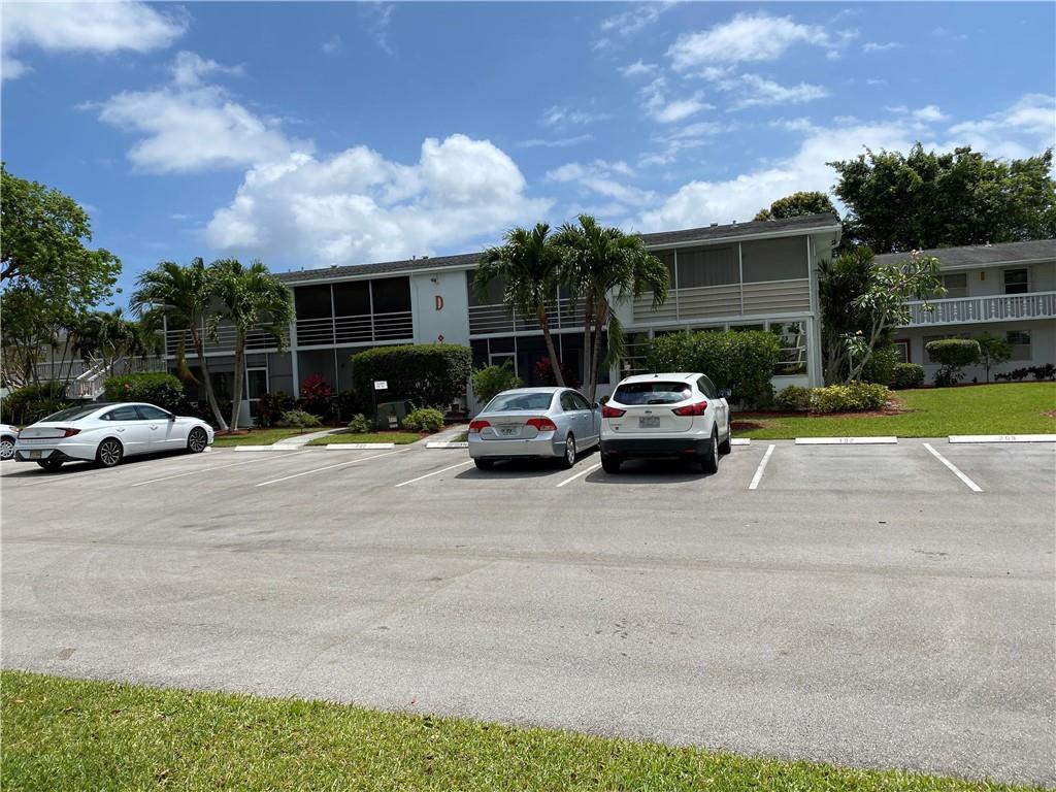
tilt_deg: -1.2
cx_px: 528
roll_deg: +2.8
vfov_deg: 53.1
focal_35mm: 26
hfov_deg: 67.3
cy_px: 396
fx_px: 793
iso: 32
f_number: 1.8
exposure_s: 1/5495
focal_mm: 4.25
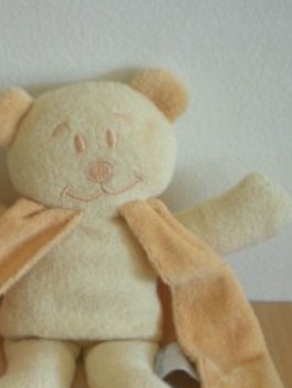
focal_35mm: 79
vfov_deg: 24.1
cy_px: 340
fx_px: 887
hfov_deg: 18.6
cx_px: 68
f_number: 3.1
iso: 200
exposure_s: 1/14.3
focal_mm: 6.3
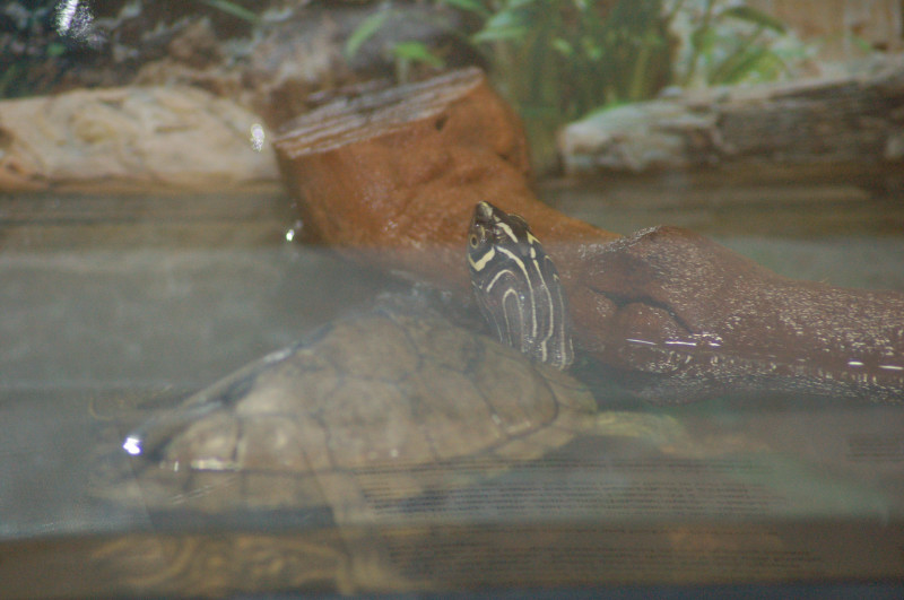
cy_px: 300
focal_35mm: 300
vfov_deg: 4.6
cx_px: 452
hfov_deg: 6.9
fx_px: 7523
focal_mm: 200
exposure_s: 1/100
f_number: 5.6
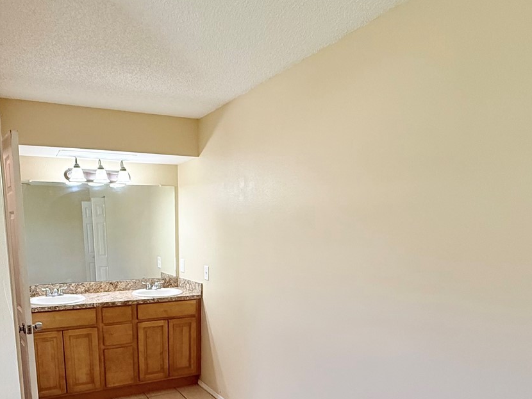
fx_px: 415
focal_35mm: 27
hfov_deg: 64.2
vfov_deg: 49.1
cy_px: 305
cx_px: 193
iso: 250
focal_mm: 2.22
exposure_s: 1/120
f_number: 2.2
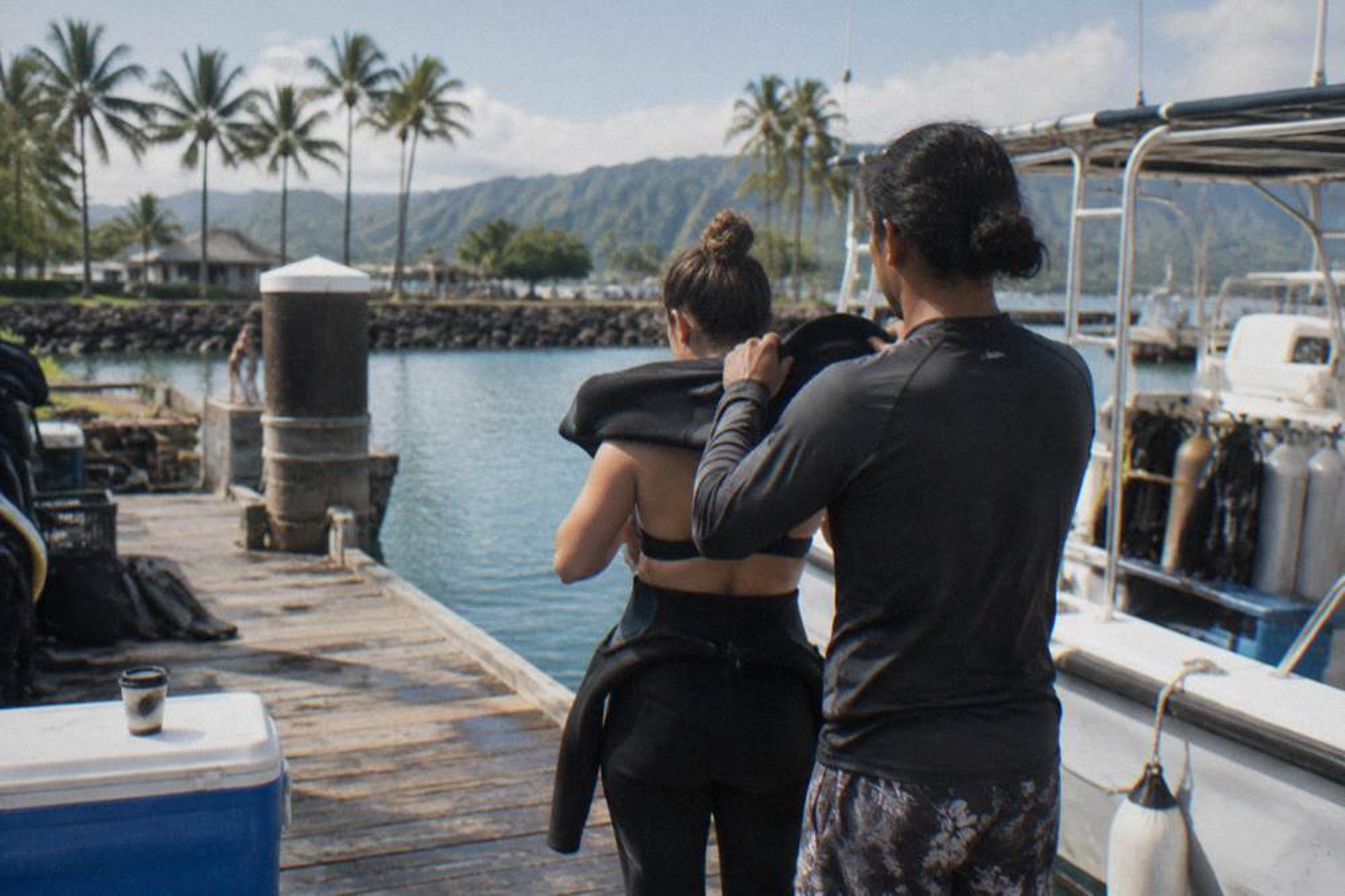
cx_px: 672
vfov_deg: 37.8
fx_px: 1307
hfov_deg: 54.5
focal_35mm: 35
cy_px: 448
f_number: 5
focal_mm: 35
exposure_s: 1/1000
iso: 400
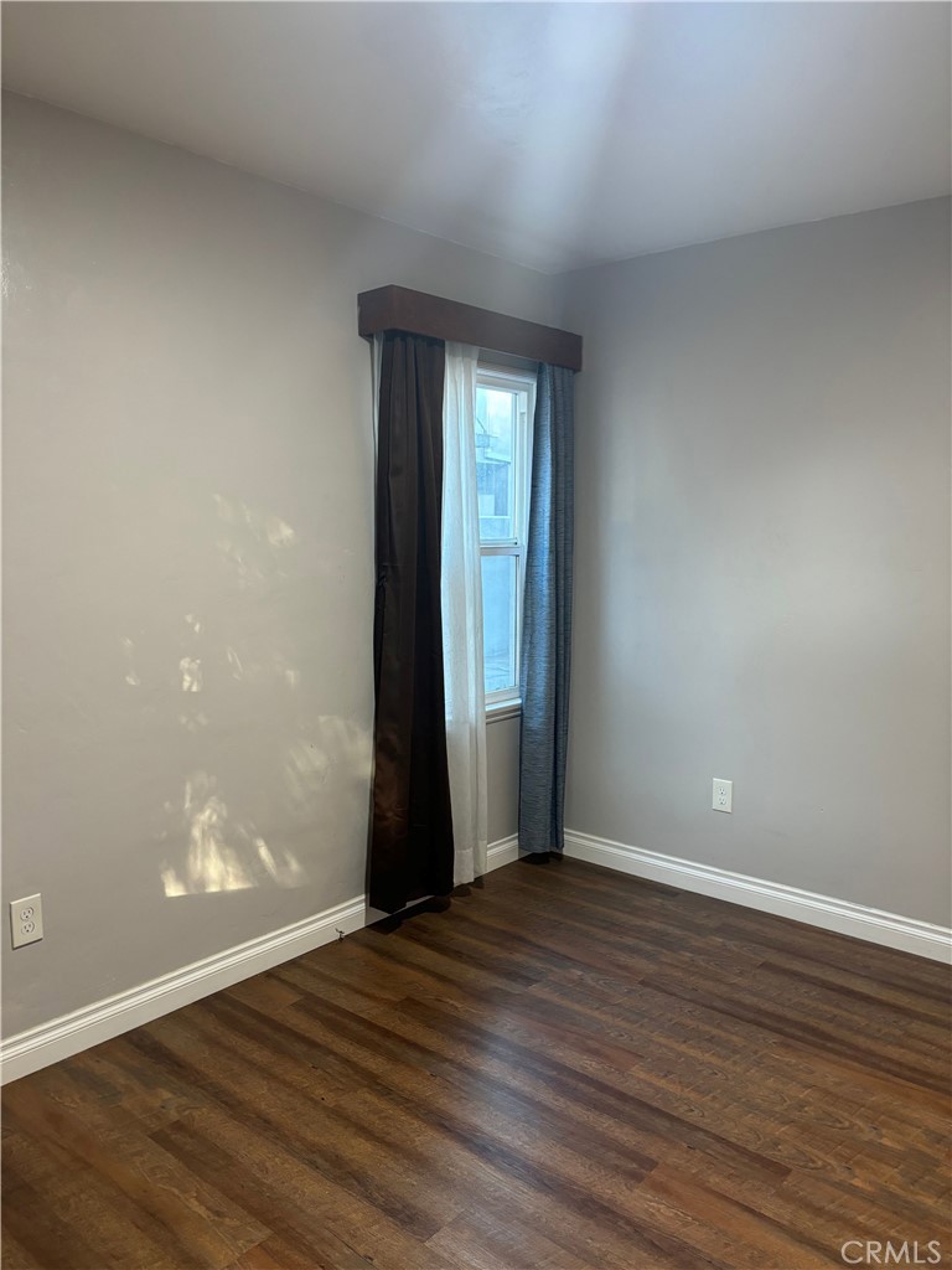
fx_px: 953
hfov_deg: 53.1
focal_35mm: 26
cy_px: 635
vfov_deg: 67.3
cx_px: 476
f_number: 1.6
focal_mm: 5.96
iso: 200
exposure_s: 1/60
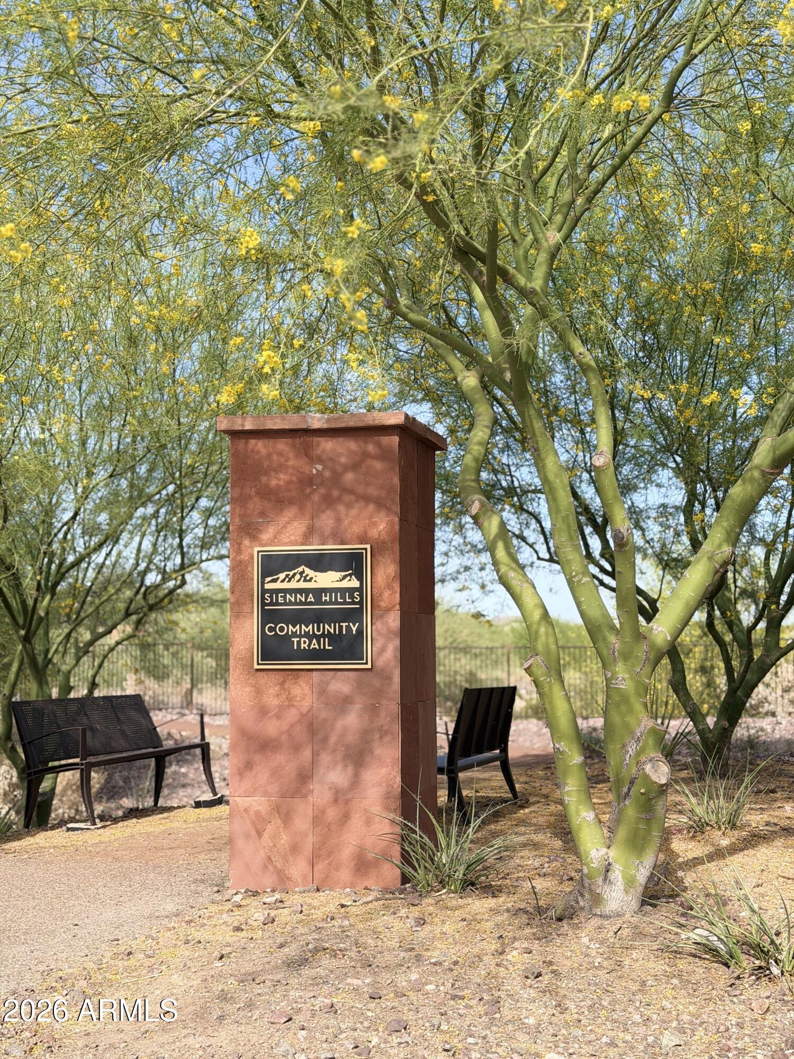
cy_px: 530
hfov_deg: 30.3
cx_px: 397
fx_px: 1468
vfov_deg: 39.7
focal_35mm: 48
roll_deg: +0.7
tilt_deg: +3.9
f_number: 1.78
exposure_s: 1/3096
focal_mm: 6.76
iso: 80
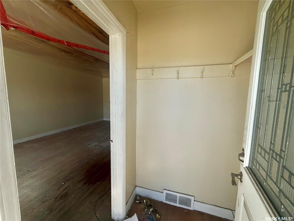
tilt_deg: -6.1
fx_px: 119
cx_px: 147
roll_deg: -1.0
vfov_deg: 85.7
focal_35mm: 14
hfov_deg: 102.1
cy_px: 110
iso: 50
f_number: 2.2
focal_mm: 2.22
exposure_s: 1/607
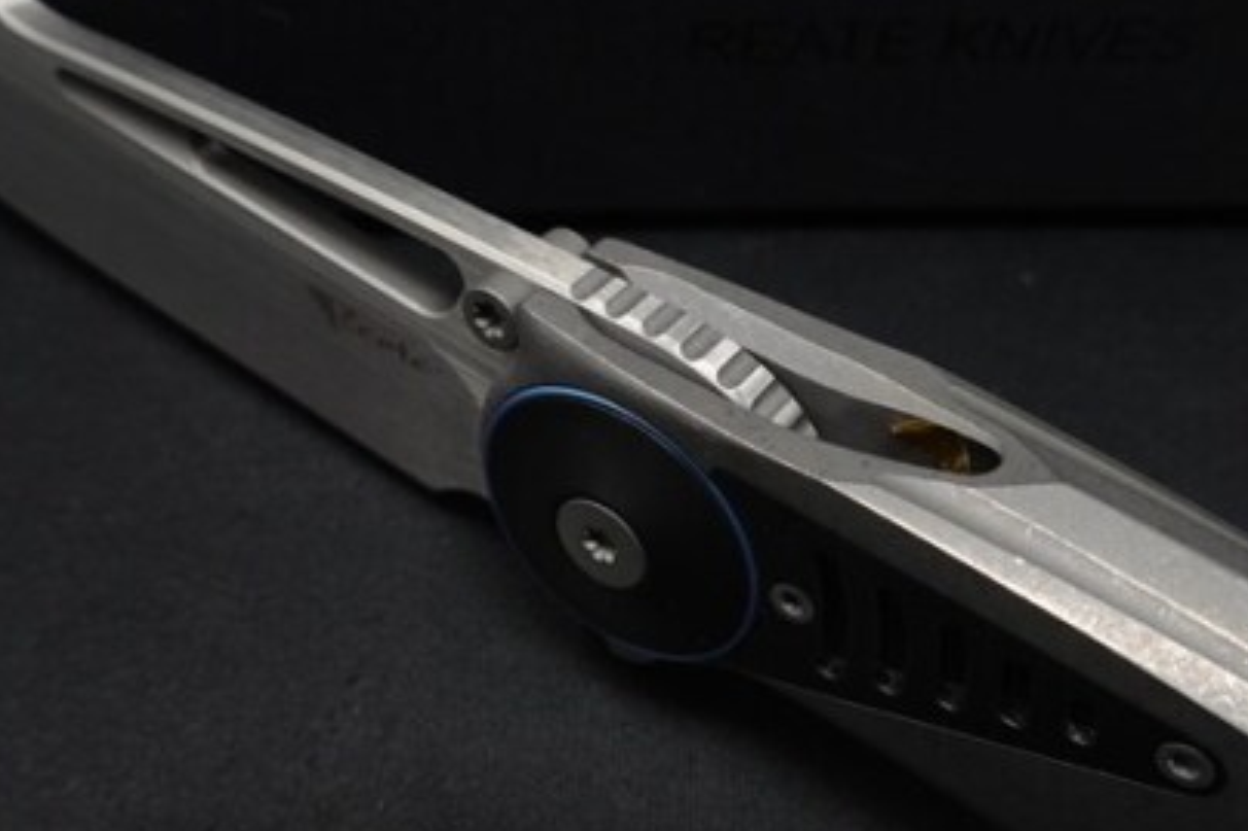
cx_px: 655
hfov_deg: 50.7
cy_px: 417
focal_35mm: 38
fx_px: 1317
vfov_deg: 35.0
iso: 320
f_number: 5.6
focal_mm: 9
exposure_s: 1/30
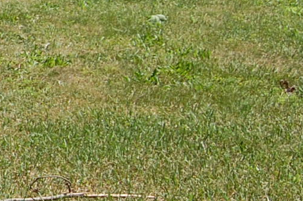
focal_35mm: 147
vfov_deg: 9.3
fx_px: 1236
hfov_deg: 12.1
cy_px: 86
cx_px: -348
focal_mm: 22
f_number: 8
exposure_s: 1/400
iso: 200
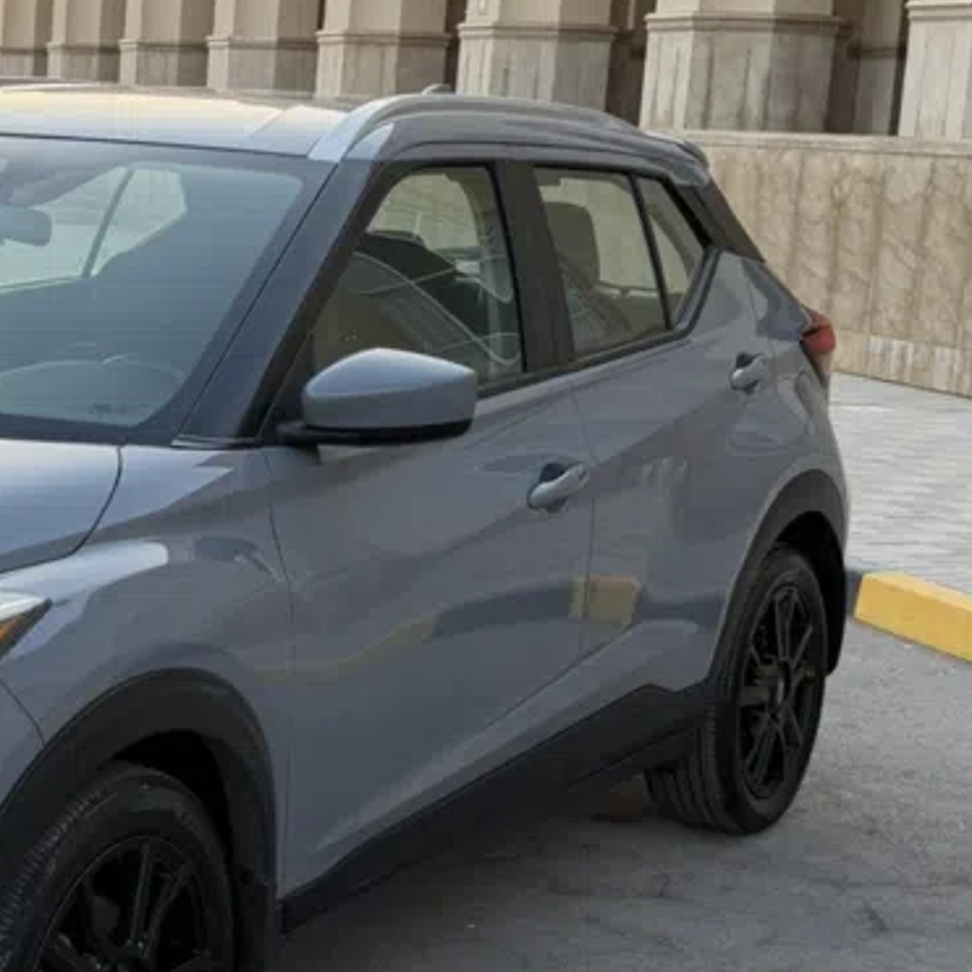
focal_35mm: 78
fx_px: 2478
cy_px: 504
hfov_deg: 21.5
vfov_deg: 22.2
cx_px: 24
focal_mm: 6.76
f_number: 1.78
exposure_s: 1/589
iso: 100
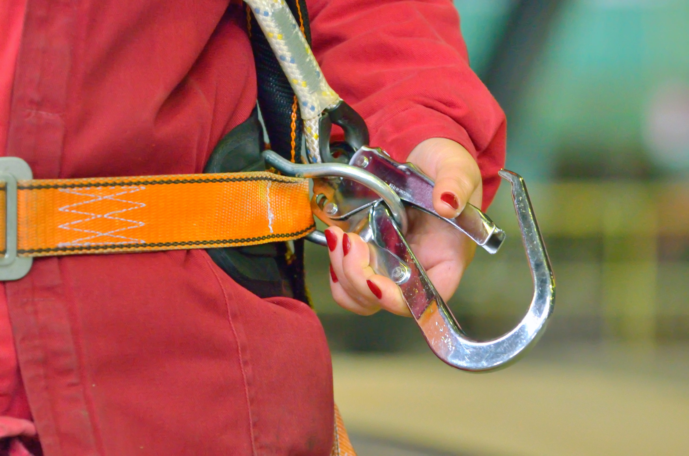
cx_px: 344
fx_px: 4011
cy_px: 228
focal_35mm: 210
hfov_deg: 9.8
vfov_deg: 6.5
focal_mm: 140
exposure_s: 1/60
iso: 3200
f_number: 4
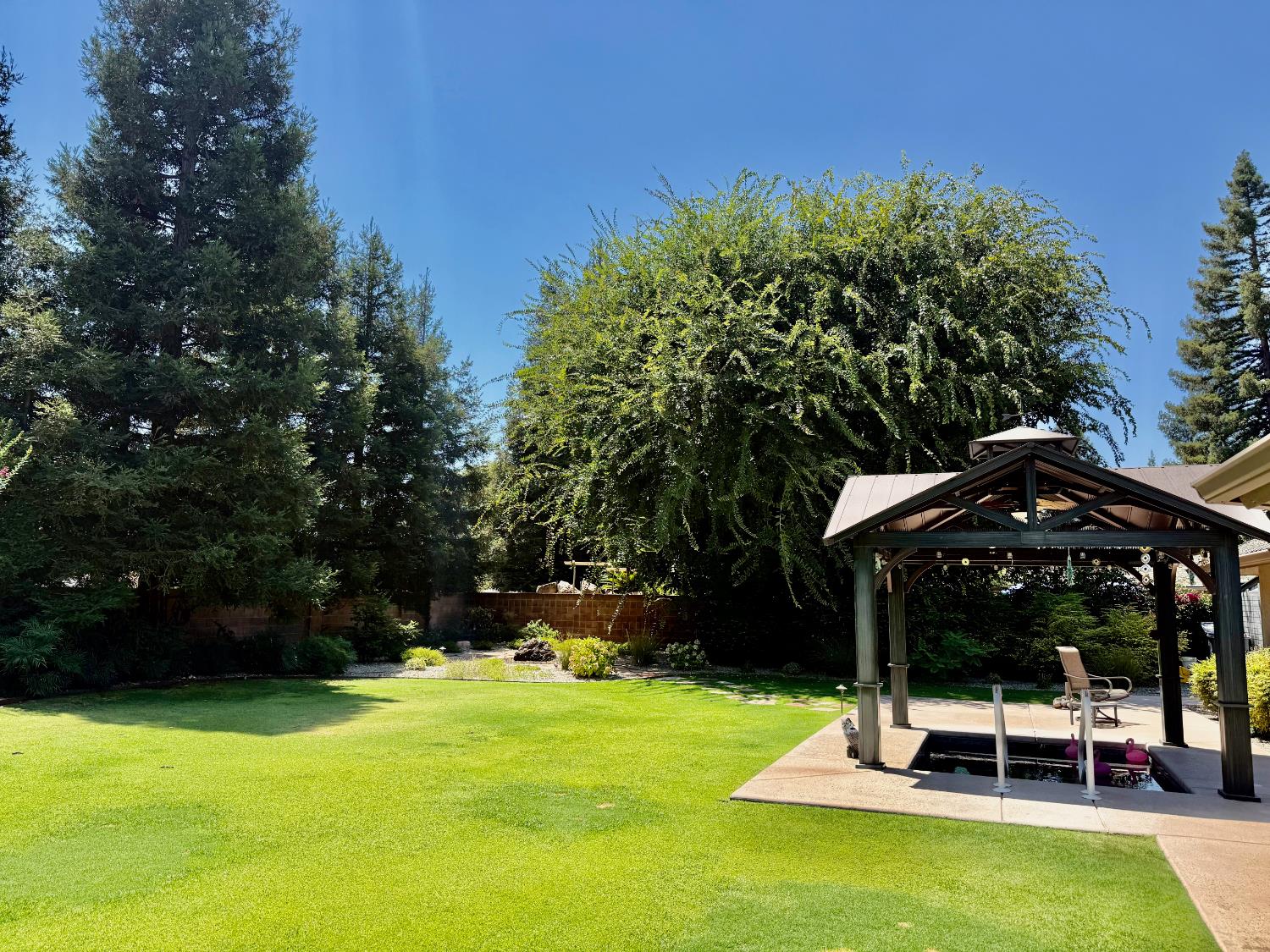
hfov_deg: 71.6
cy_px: 476
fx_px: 881
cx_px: 635
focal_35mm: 24
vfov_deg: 56.8
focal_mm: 6.76
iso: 80
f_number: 1.78
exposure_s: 1/3021
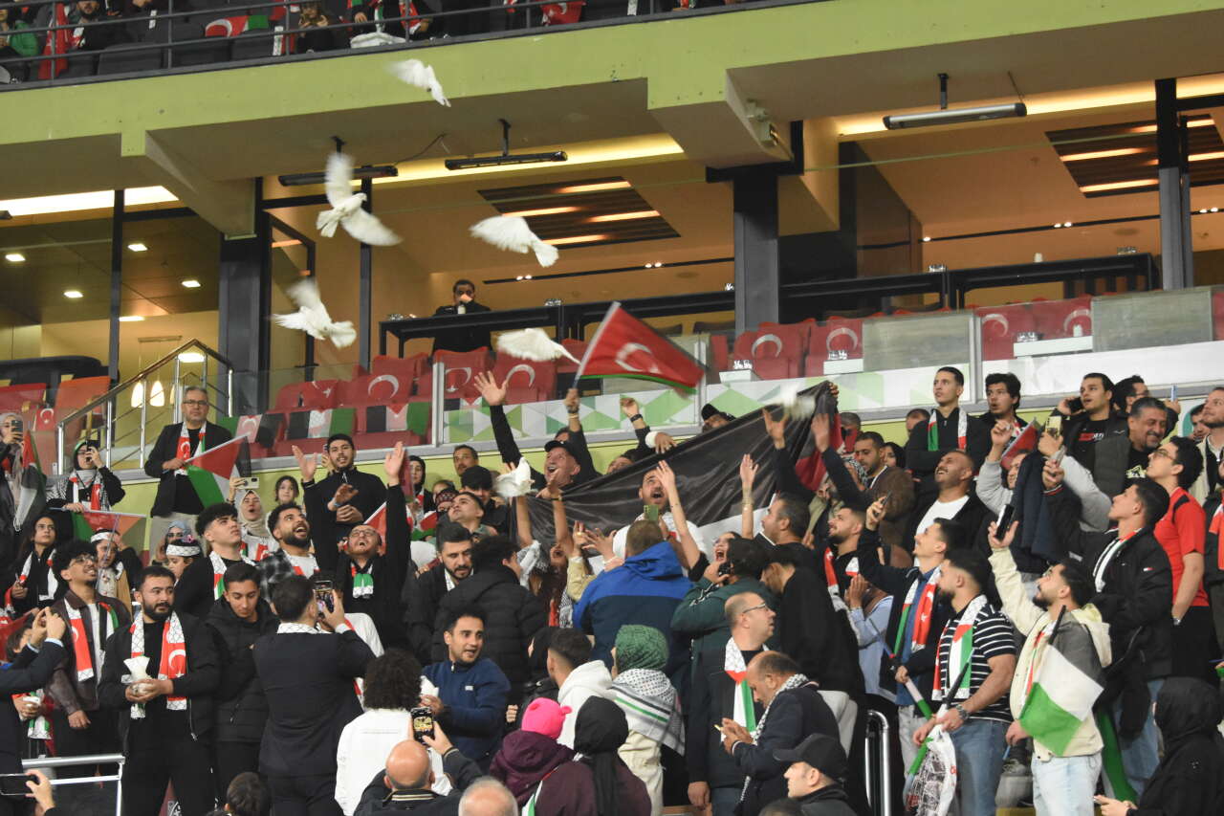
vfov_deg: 13.4
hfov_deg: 20.0
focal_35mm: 102
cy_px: 408
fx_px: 3467
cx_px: 612
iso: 4000
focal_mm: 68
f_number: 4.8
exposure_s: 1/160
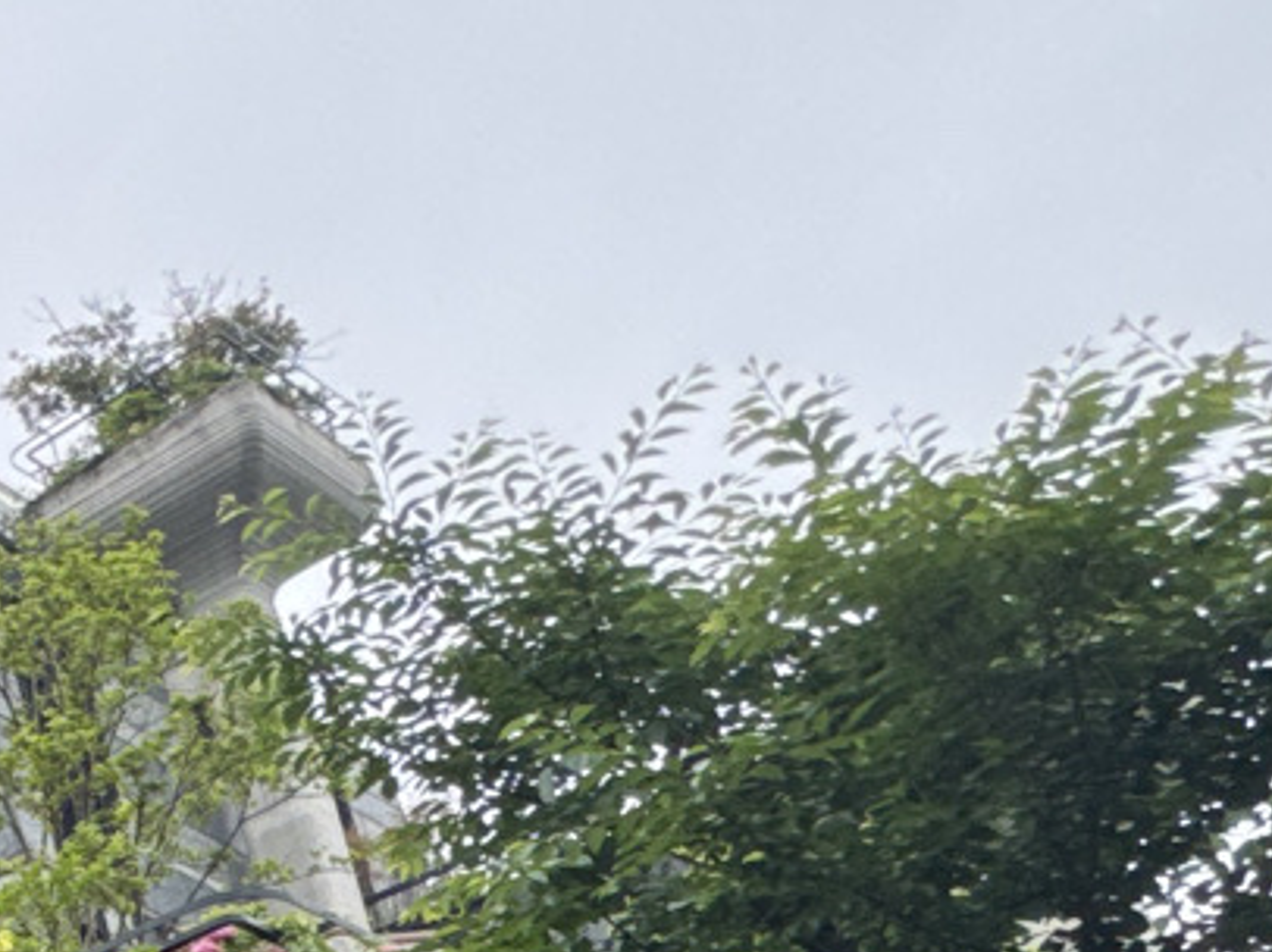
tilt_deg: +25.3
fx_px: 2534
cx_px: -1191
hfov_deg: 19.0
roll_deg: -0.9
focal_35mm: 69
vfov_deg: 19.9
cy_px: 1165
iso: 40
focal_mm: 2.22
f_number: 2.2
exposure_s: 1/275
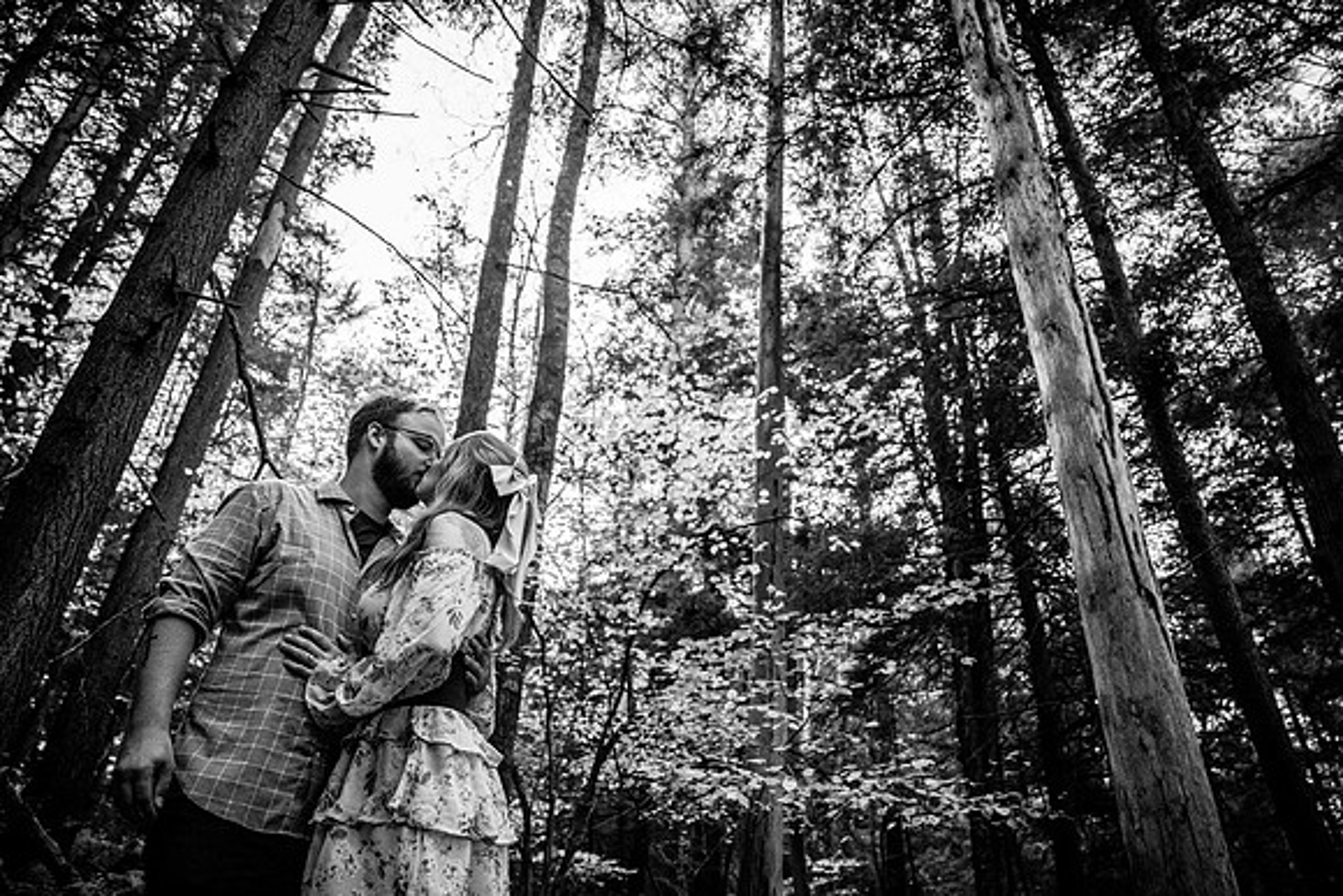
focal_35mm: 24
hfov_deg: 73.7
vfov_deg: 53.2
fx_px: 896
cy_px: 448
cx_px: 672
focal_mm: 24
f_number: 2.8
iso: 2000
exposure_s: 1/2500
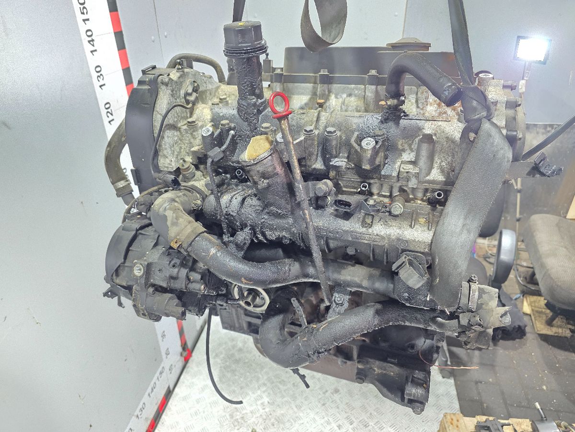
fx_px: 382
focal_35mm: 23
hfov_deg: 73.9
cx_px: 288
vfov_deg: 58.9
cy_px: 216
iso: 640
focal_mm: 6.3
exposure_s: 1/100
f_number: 1.7
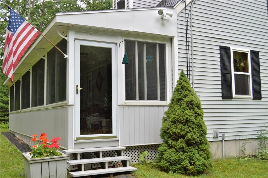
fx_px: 290
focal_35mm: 39
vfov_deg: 34.1
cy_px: 89
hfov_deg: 49.6
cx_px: 134
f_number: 5.6
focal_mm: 26
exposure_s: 1/125
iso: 280
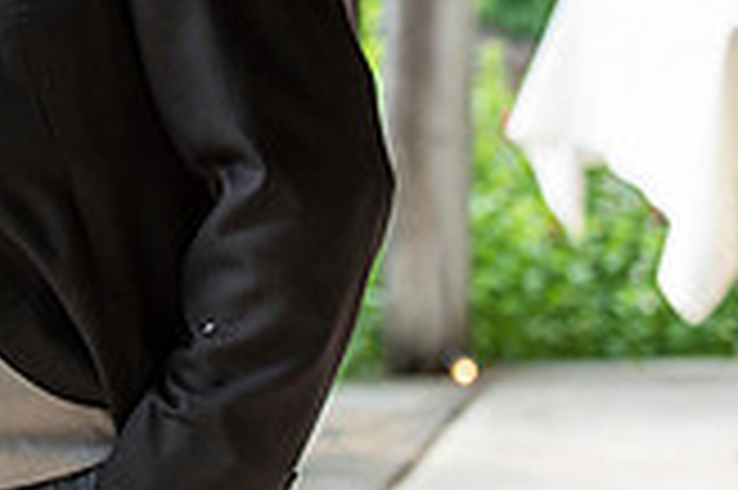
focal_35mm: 283
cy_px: -74
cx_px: -180
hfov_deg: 7.2
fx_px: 5796
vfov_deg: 4.8
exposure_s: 1/500
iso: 400
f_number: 3.2
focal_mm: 80
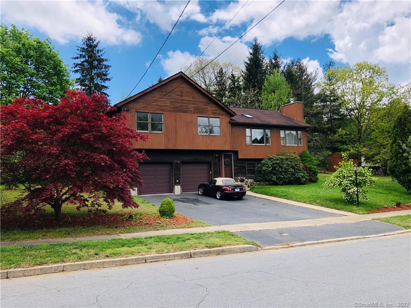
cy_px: 154
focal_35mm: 28
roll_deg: +1.6
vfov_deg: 49.7
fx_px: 332
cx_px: 206
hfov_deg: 63.4
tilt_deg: +3.7
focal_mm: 3.99
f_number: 1.8
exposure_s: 1/1130
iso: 20
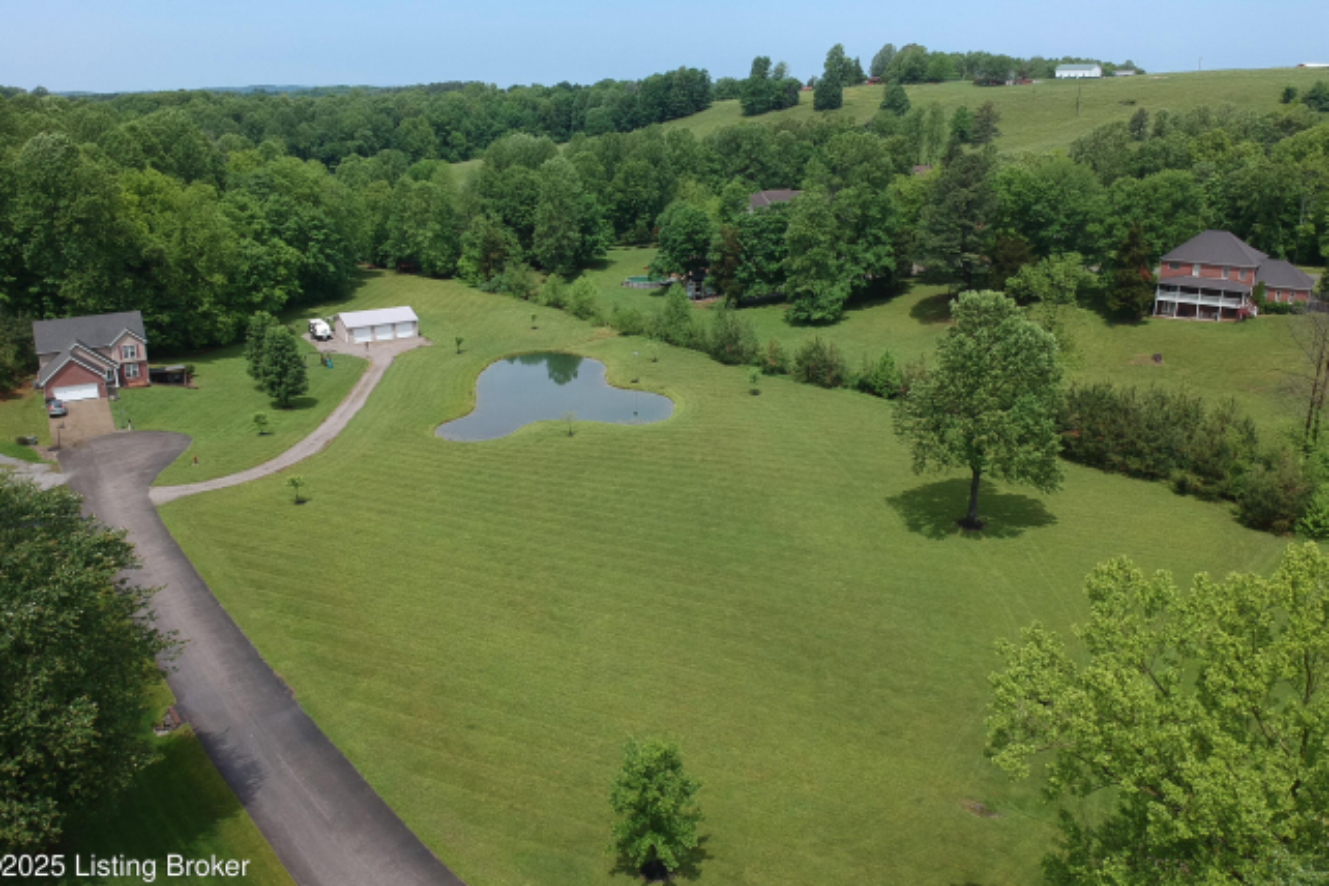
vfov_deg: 47.8
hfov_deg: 67.4
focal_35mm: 27
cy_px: 395
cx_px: 668
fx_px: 997
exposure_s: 1/1000
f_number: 2.6
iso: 100
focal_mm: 4.49
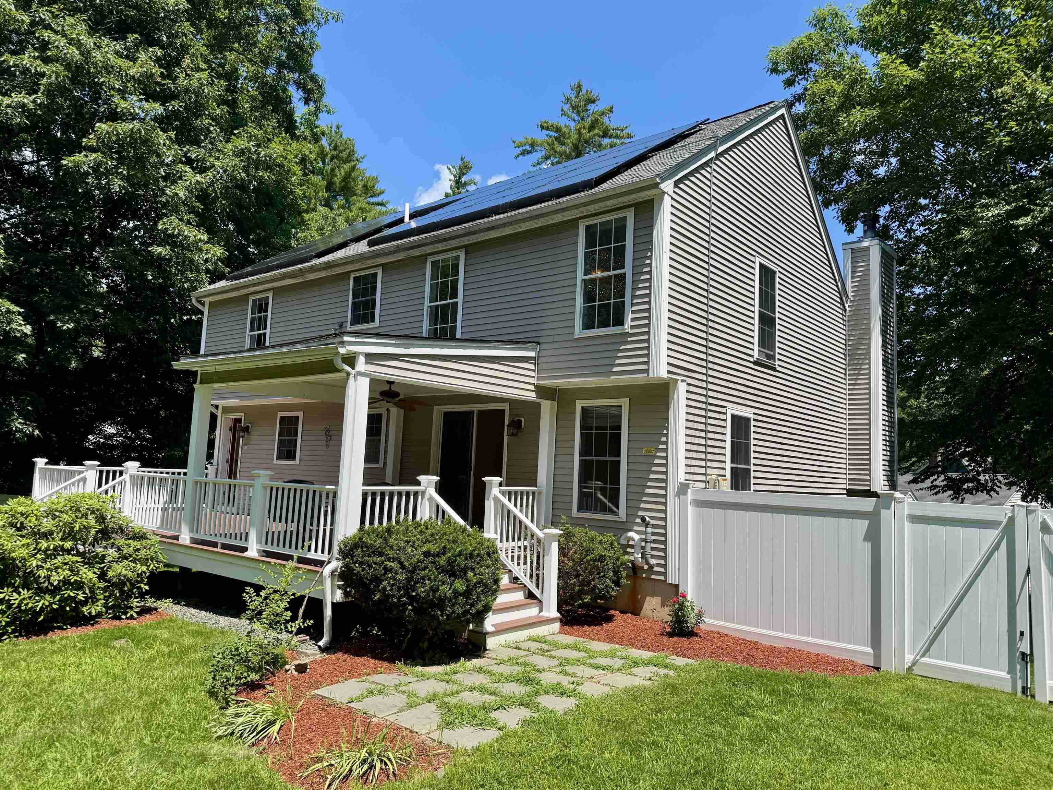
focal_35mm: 24
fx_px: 730
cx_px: 526
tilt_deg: +4.8
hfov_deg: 71.6
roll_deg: -2.3
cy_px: 395
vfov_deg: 56.8
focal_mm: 6.76
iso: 80
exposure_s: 1/3413
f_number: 1.78
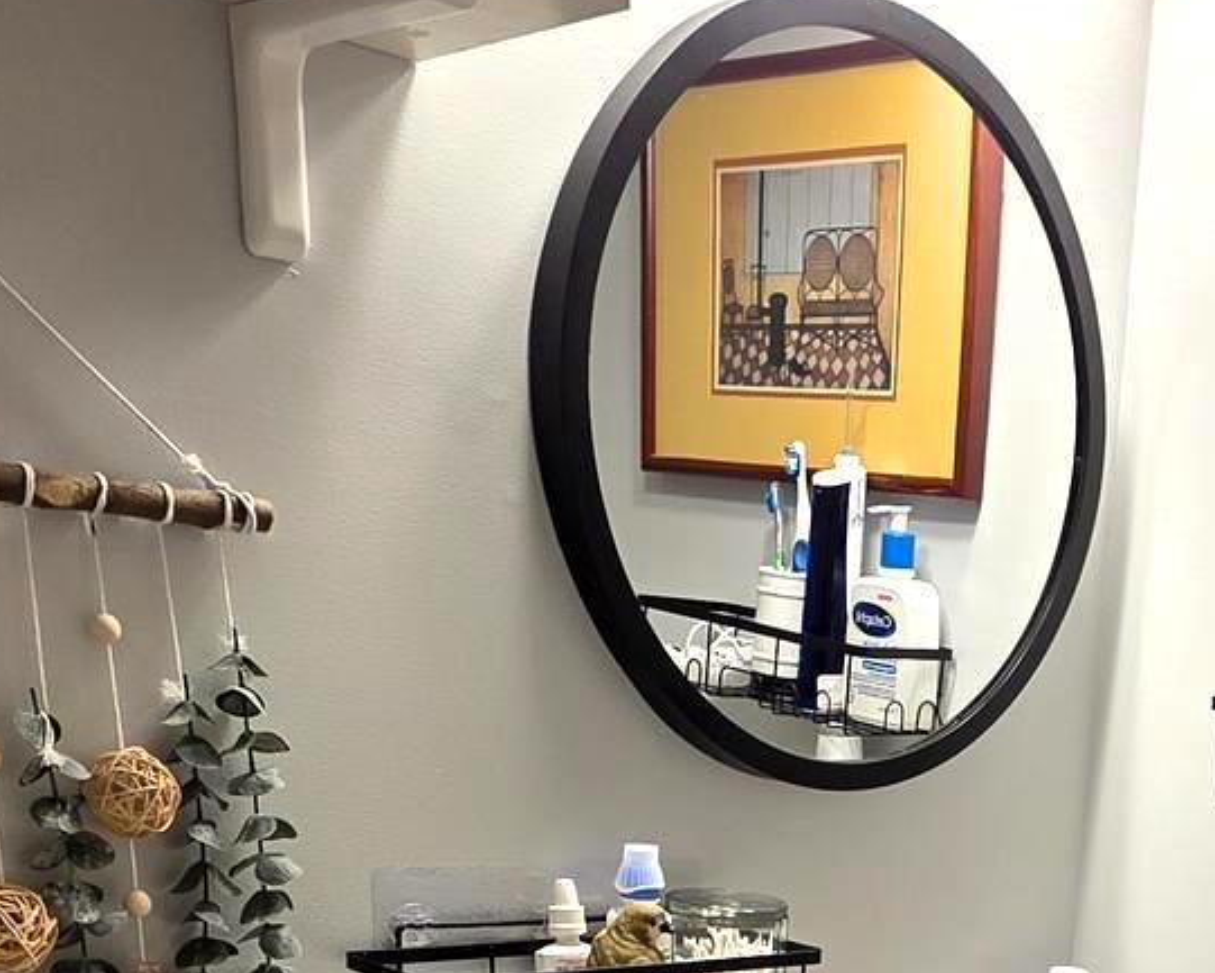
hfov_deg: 37.1
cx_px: 1011
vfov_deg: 26.3
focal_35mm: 48
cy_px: 1299
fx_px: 1726
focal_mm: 2.2
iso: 50
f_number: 1.9
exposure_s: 1/120
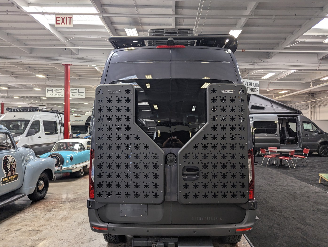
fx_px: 228
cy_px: 124
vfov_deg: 56.9
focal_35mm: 24
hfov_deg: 71.5
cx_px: 164
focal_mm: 6.81
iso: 153
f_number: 1.85
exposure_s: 1/120
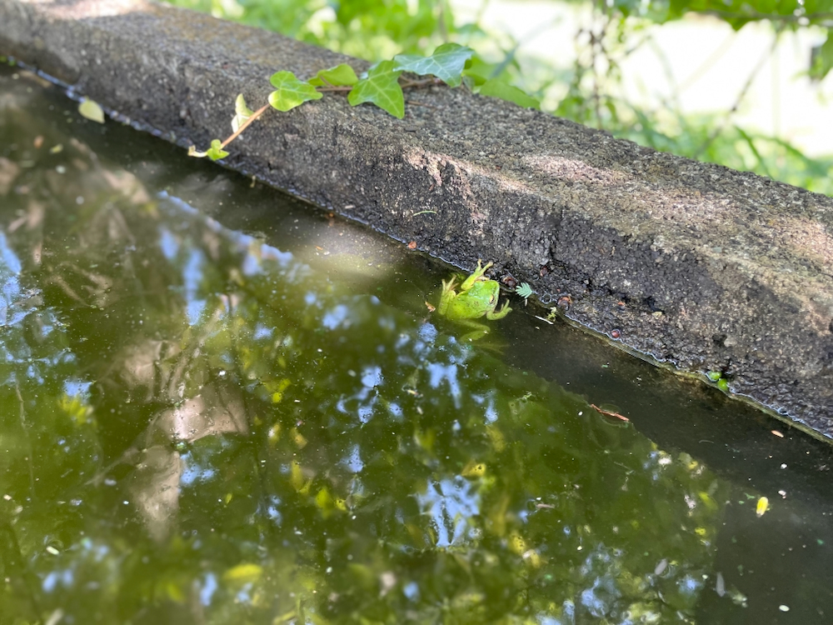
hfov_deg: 67.3
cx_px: 416
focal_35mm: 26
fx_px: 626
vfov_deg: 53.1
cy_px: 312
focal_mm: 4.2
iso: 125
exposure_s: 1/121
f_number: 1.6
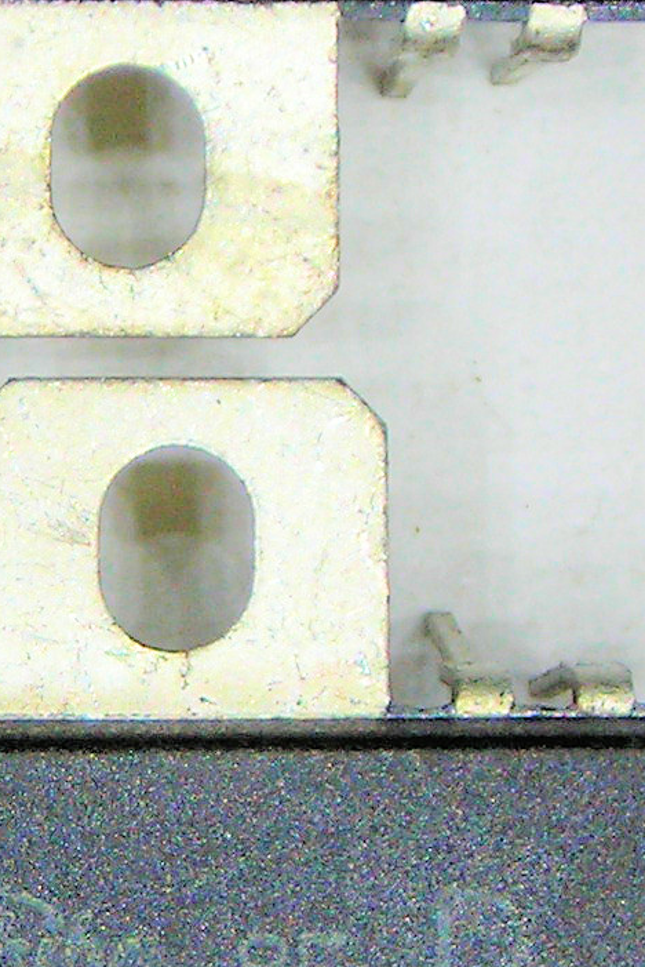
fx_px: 7947
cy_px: 368
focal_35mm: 296
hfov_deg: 4.6
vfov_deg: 7.0
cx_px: 7
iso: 50
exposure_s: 1/53.4
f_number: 4.2
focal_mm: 12.7
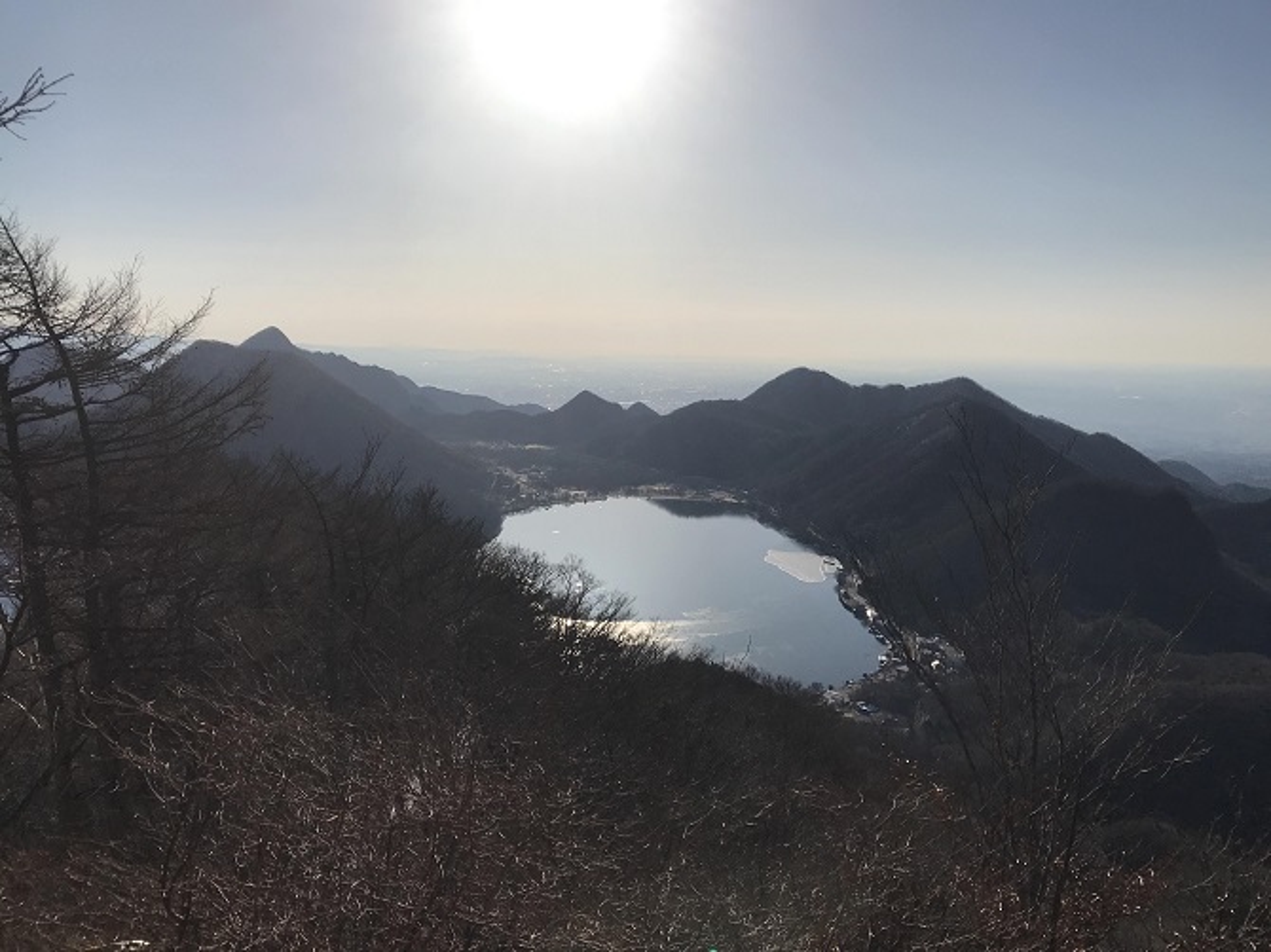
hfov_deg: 63.5
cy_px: 476
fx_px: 1028
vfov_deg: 49.7
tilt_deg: -7.2
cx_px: 636
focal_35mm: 28
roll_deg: -0.6
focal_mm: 3.99
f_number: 1.8
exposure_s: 1/8772
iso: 25
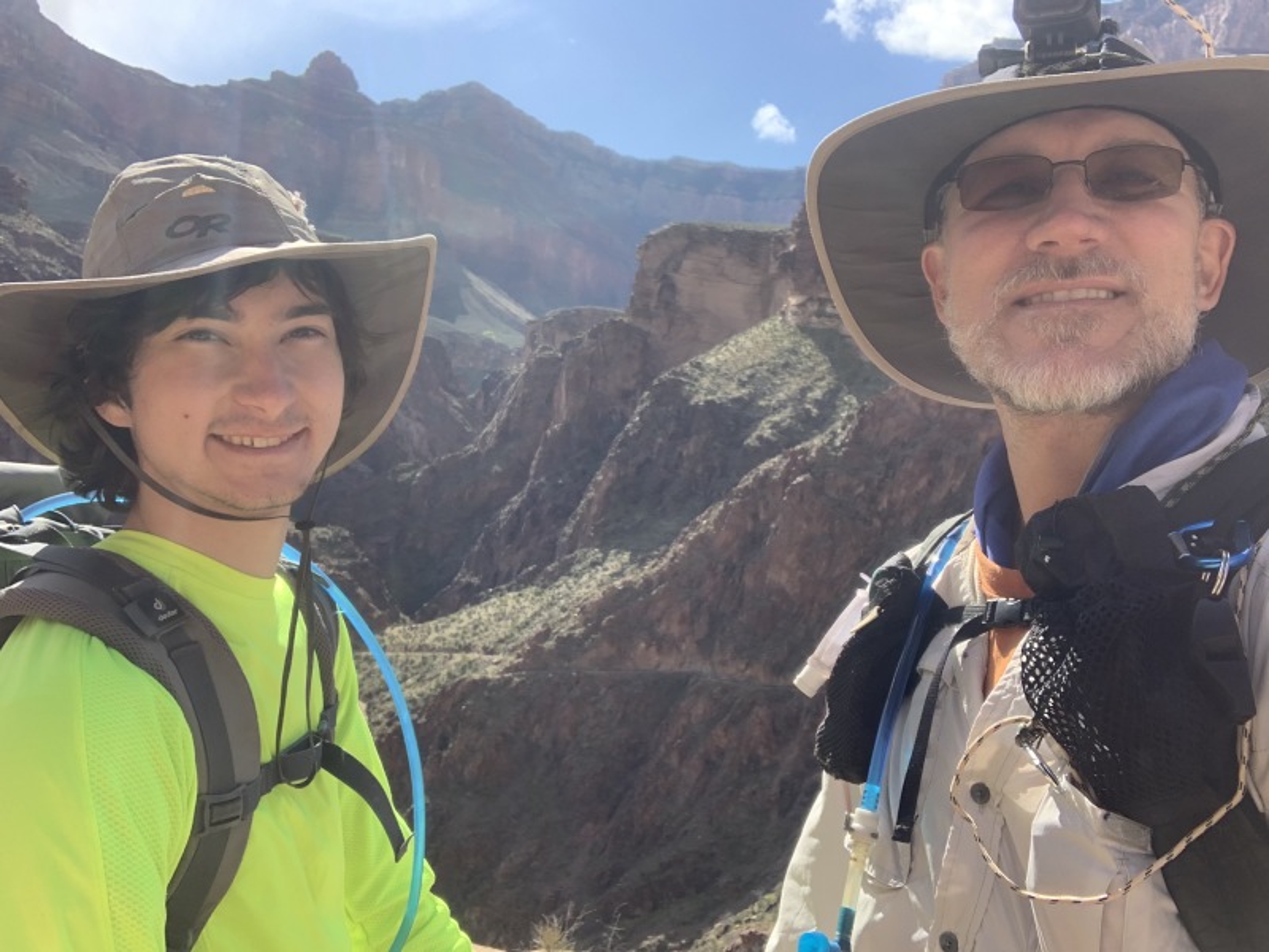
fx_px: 1173
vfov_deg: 44.2
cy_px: 476
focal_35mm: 32
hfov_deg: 56.8
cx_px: 634
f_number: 2.2
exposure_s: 1/416
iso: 16
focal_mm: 2.87
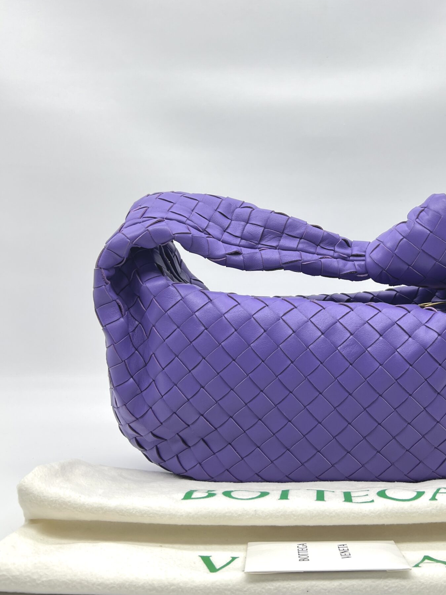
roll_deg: +0.5
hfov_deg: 38.0
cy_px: 286
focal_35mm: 37
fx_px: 636
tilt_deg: -4.8
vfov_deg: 50.1
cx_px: 312
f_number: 1.5
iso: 32
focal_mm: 5.7
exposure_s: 1/130
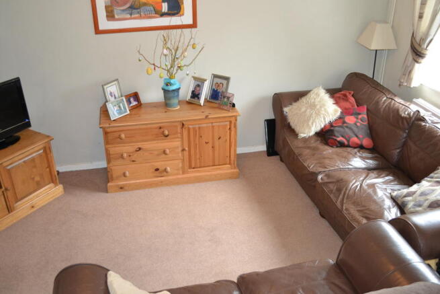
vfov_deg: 36.9
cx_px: 220
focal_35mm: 36
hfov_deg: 53.1
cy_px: 147
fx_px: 440
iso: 1400
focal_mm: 24
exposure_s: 1/60
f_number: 4
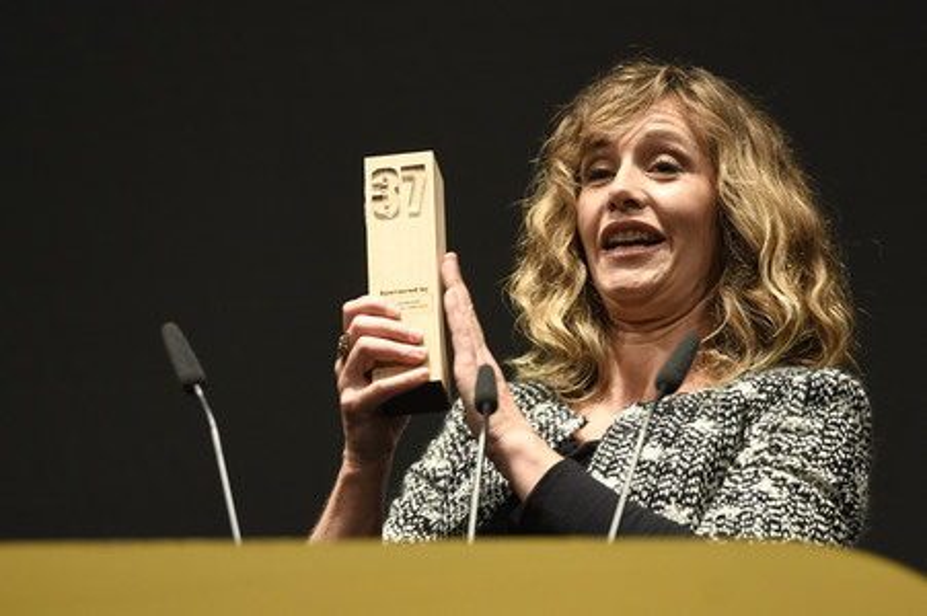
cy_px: 308
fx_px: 5146
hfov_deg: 10.3
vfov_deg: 6.9
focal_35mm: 200
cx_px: 464
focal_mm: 200
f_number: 3.2
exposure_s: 1/400
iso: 1600
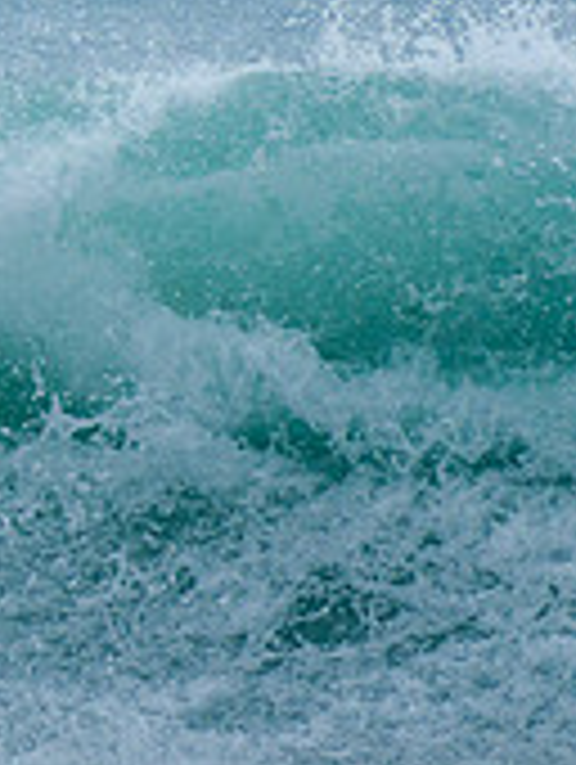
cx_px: -803
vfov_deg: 1.1
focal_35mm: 1804
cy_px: -73
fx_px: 39924
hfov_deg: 0.8
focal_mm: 400
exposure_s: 1/2000
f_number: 7.1
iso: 500
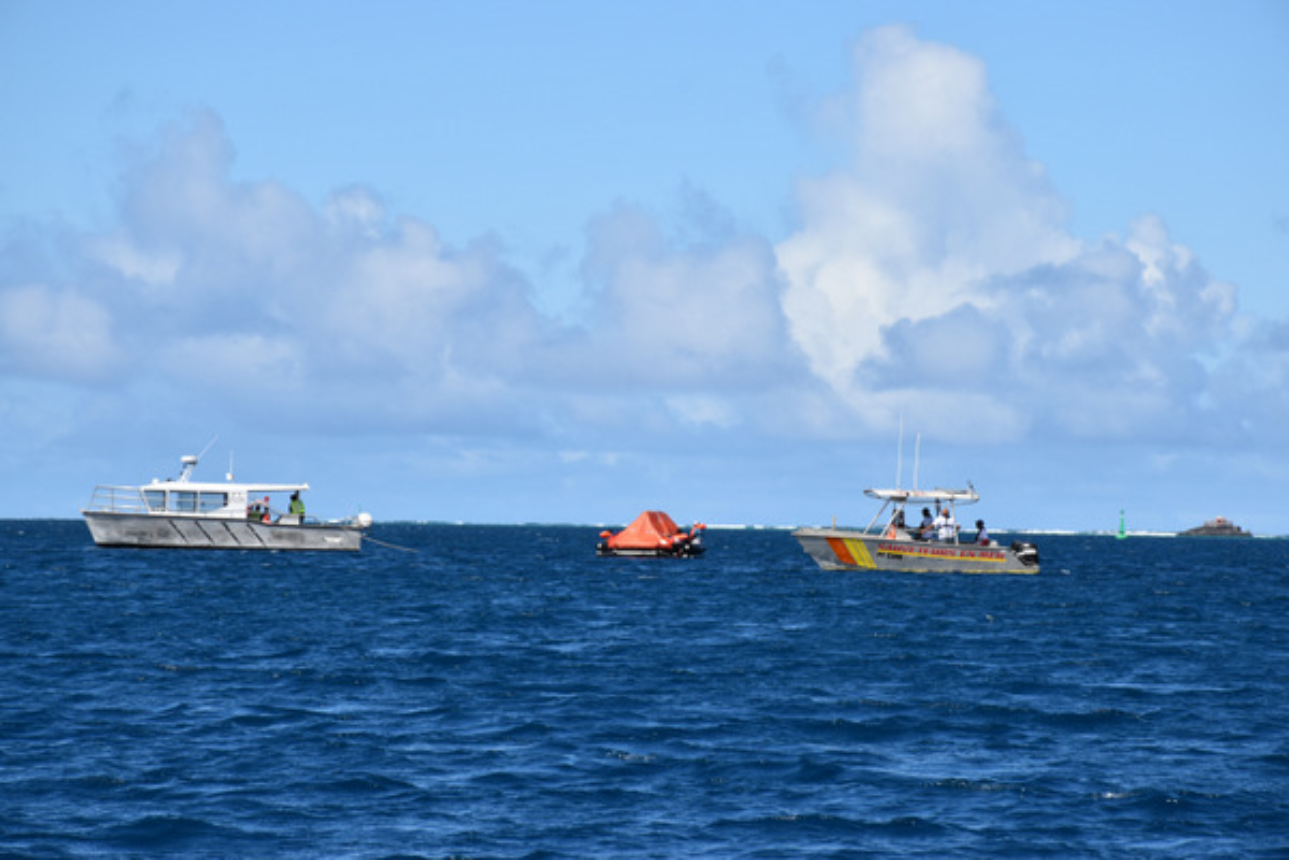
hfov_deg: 12.2
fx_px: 6015
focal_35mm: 168
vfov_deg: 8.2
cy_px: 430
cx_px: 644
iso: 200
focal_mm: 112
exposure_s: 1/500
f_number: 10
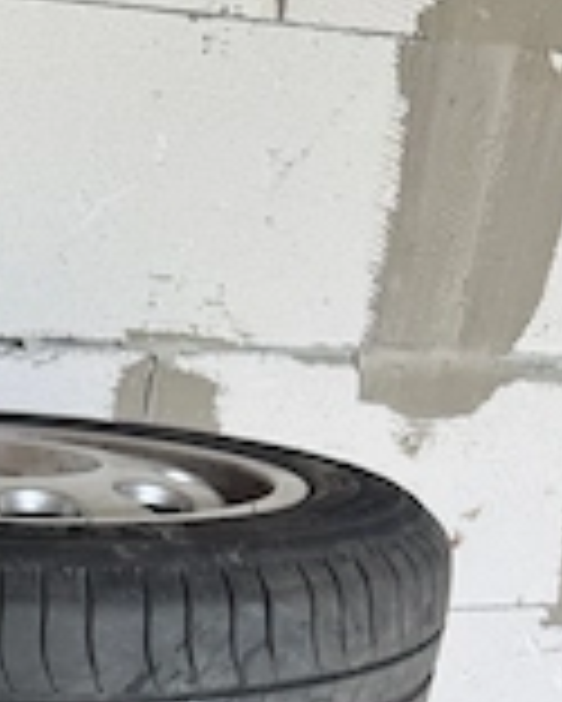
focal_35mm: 60
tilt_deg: -25.7
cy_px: 878
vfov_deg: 27.1
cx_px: -76
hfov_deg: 23.6
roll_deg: -2.7
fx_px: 1246
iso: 80
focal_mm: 6.76
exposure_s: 1/121
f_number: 1.78
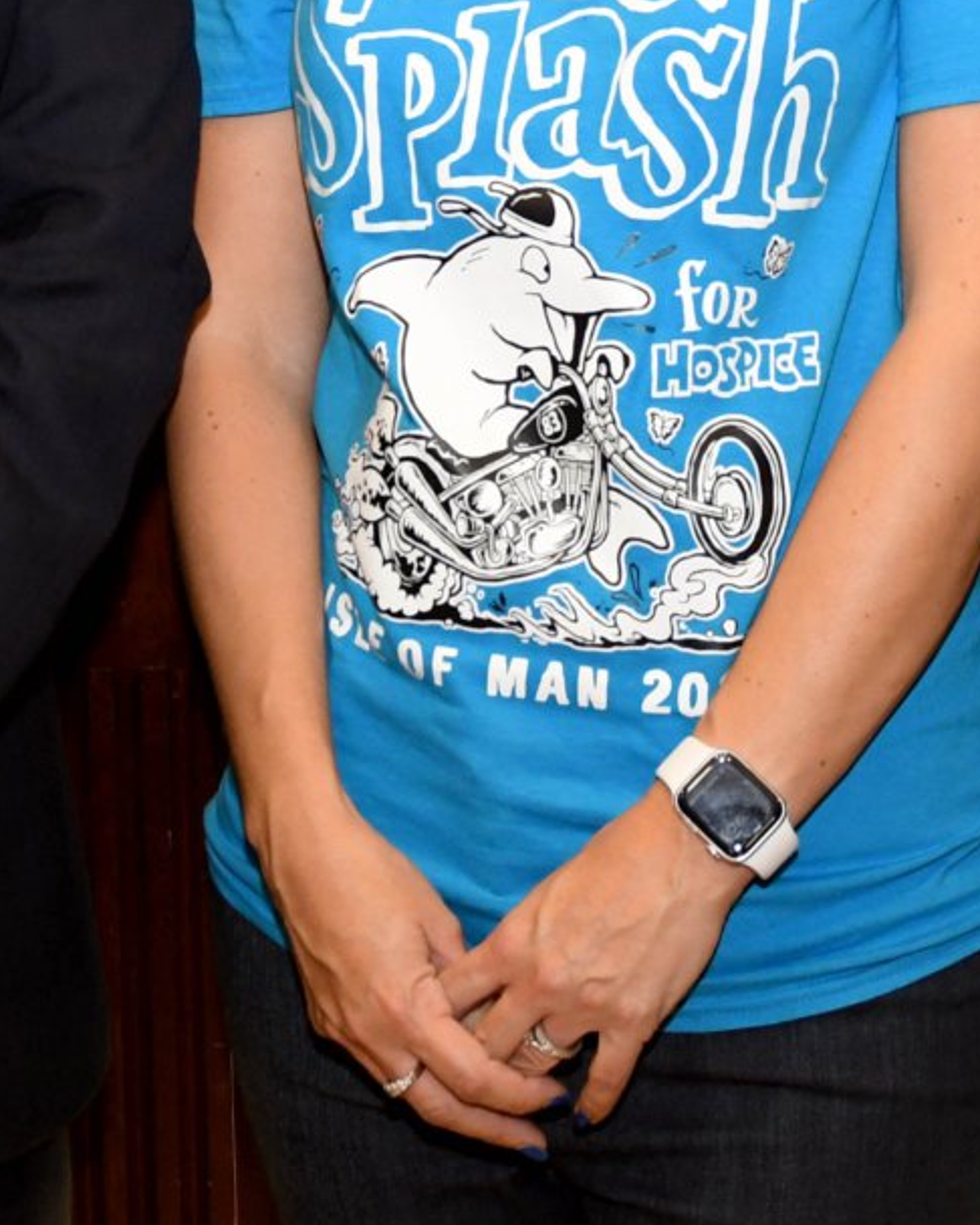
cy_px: -88
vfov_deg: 16.4
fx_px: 4131
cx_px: 347
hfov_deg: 13.5
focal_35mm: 114
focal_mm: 24
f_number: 3.5
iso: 1250
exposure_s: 1/40
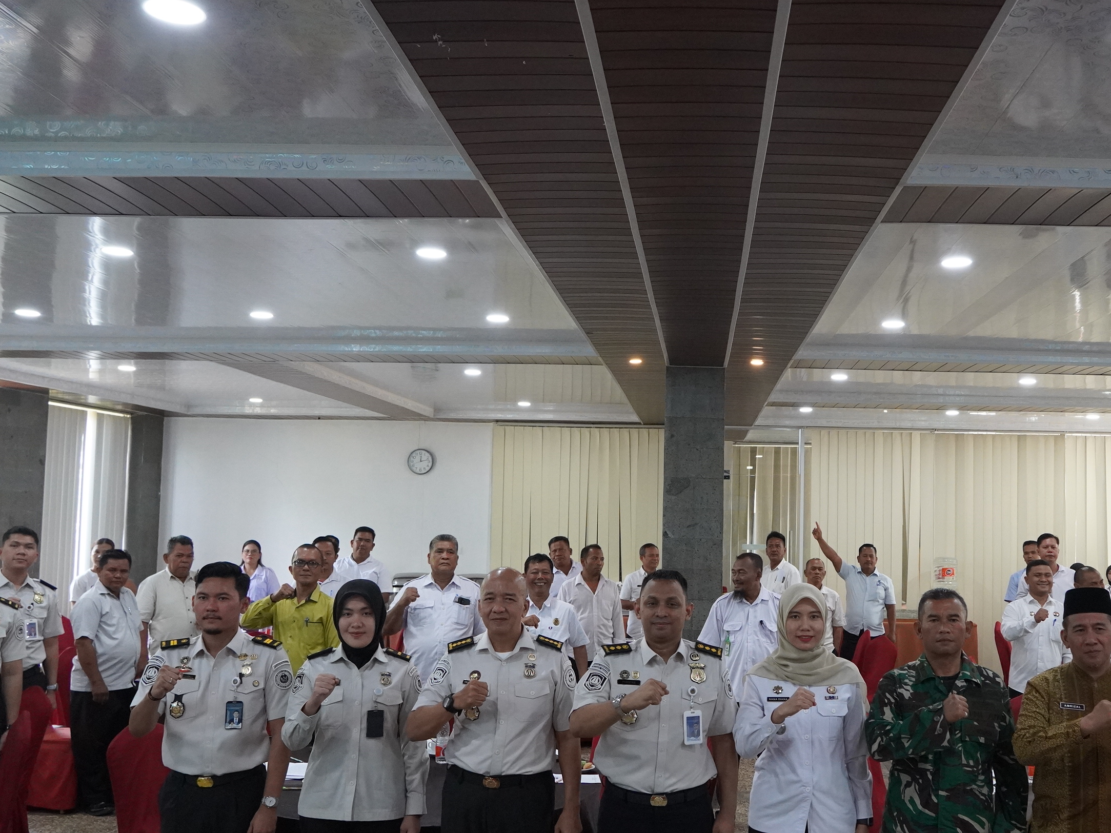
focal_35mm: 36
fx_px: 1155
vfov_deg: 39.6
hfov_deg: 50.9
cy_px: 443
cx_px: 683
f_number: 4
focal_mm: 18
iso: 3200
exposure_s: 1/160
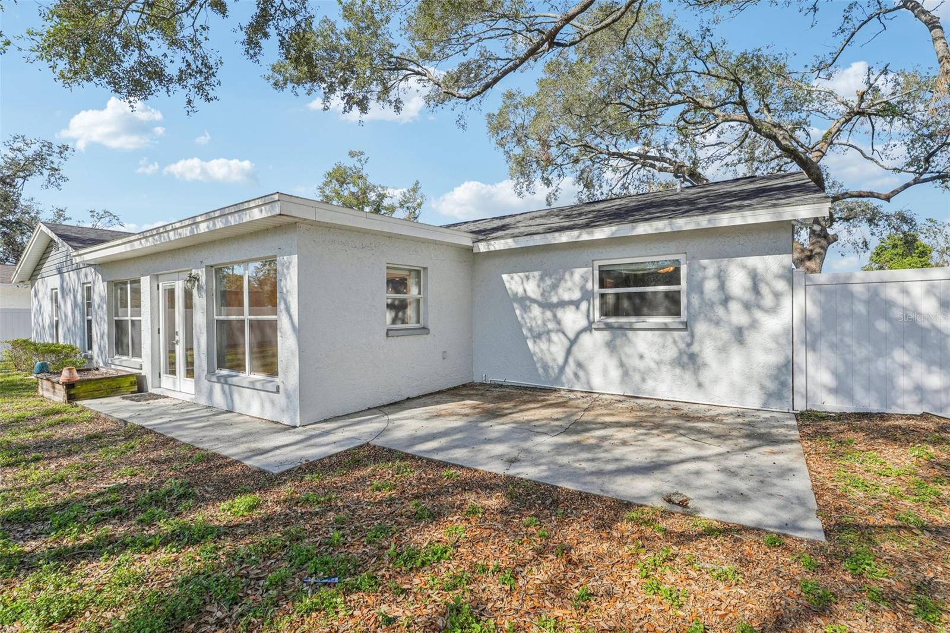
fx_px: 425
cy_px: 316
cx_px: 475
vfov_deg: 73.4
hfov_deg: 96.4
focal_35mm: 16
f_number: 8
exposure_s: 1/400
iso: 200
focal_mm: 16.1
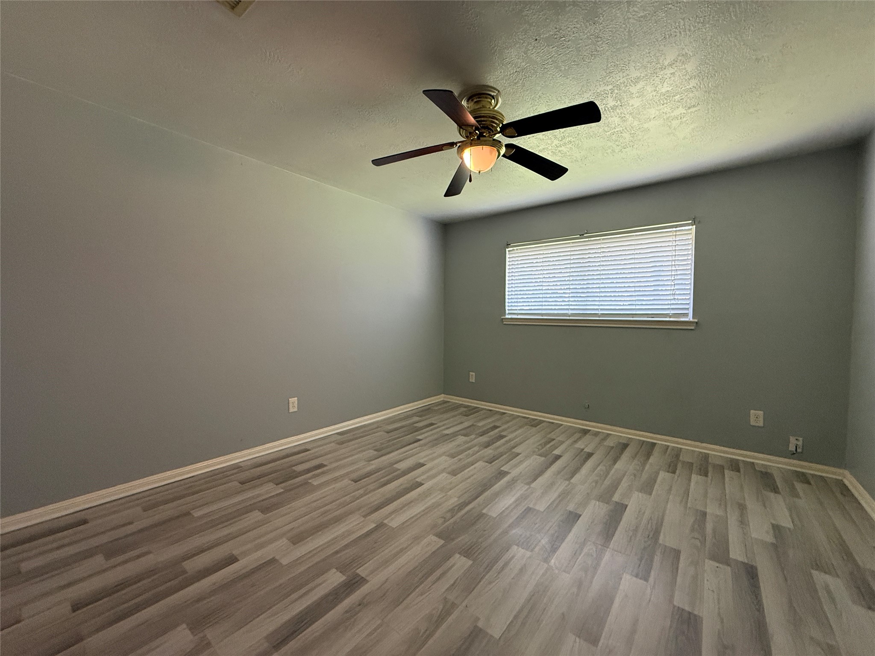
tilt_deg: -1.2
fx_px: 354
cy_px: 328
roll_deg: -1.0
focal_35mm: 14
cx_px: 438
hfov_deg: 102.1
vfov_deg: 85.7
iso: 320
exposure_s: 1/99
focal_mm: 2.22
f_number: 2.2
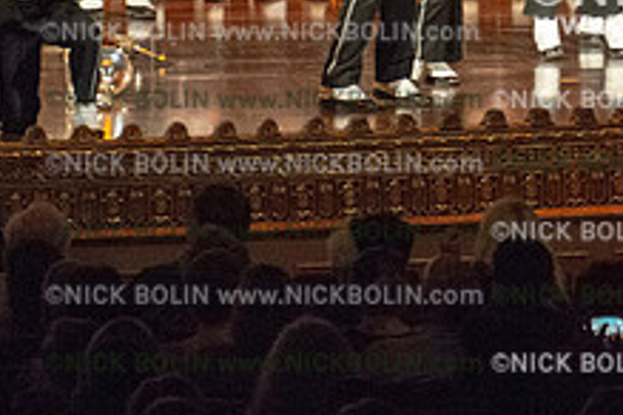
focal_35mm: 371
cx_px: 708
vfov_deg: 3.7
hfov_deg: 5.5
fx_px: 6420
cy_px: -99
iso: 8000
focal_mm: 140
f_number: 5.6
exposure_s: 1/320
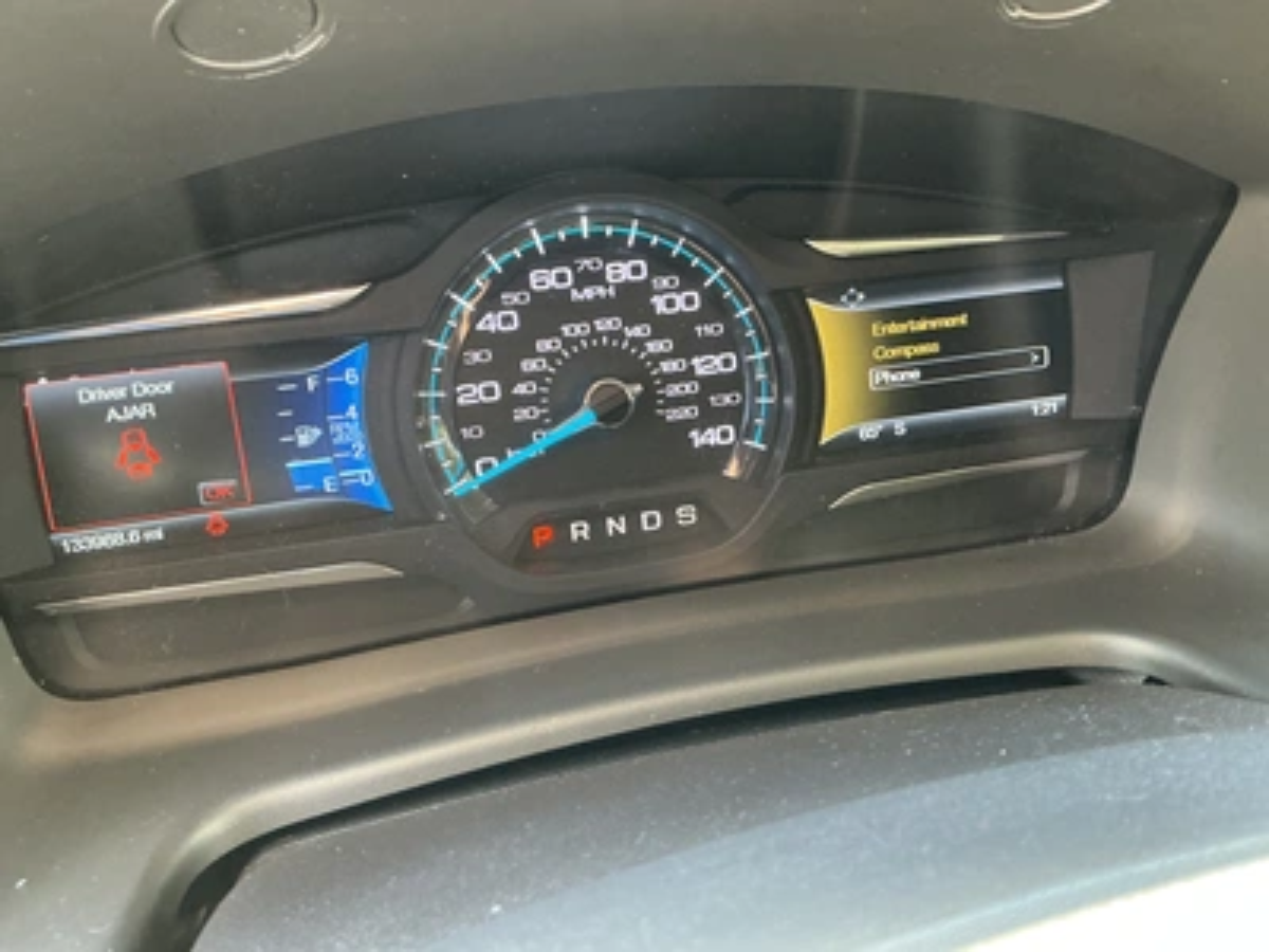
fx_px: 1026
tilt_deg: -28.8
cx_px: 634
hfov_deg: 63.4
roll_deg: +0.7
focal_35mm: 28
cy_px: 476
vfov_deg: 49.7
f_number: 1.8
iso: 160
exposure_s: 1/60
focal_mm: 3
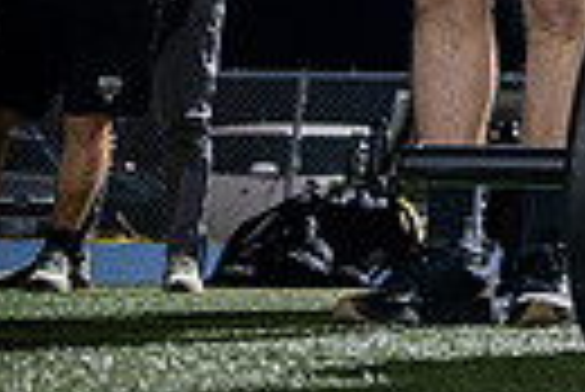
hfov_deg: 13.1
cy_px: -300
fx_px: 2099
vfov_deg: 10.1
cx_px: 1274
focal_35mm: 129
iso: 2000
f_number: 2.8
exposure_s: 1/125
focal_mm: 29
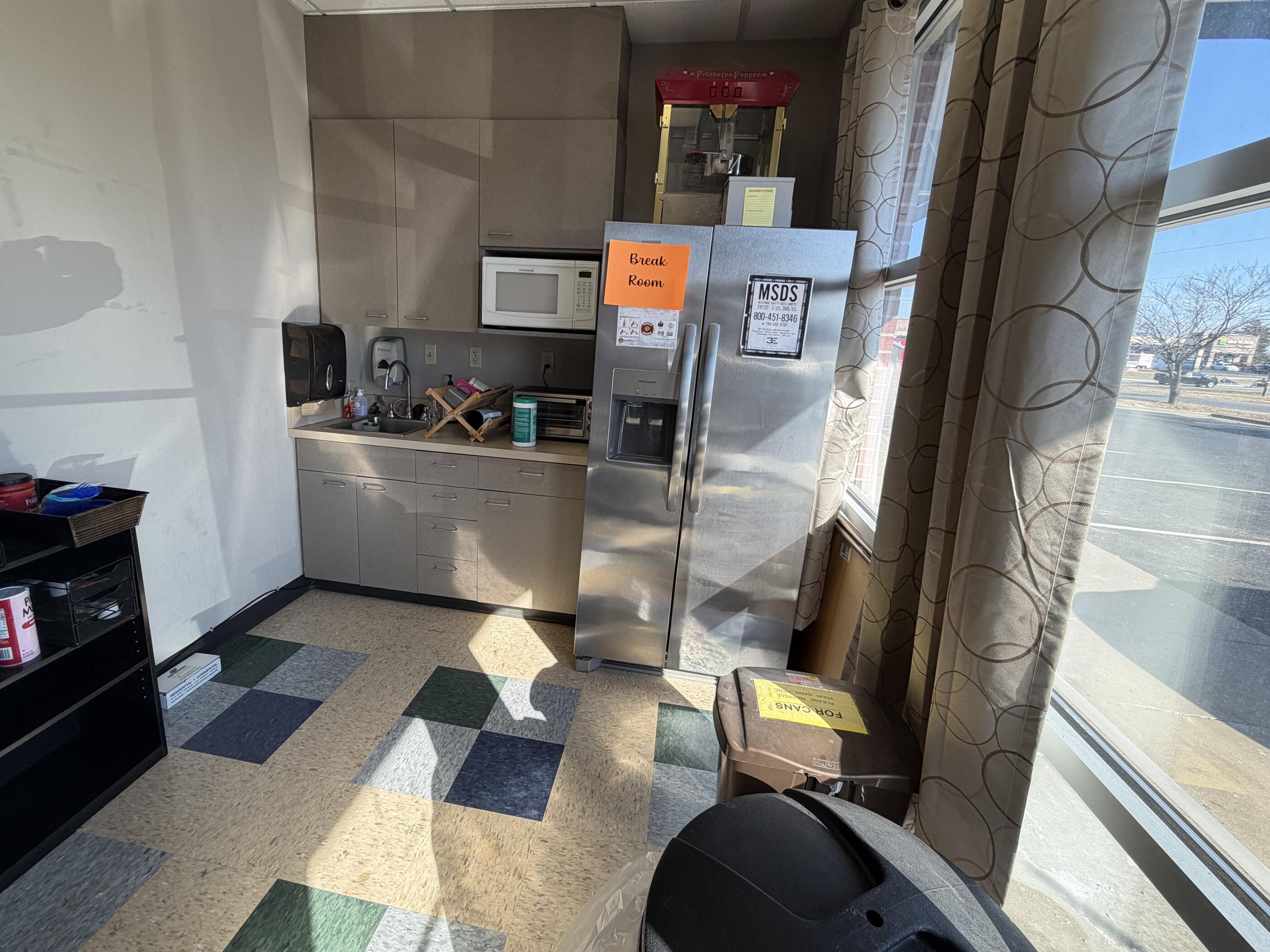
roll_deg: -2.4
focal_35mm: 15
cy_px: 446
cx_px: 600
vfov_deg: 81.6
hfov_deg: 98.1
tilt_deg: -12.4
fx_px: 550
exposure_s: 1/120
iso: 50
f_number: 2.2
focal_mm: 2.22
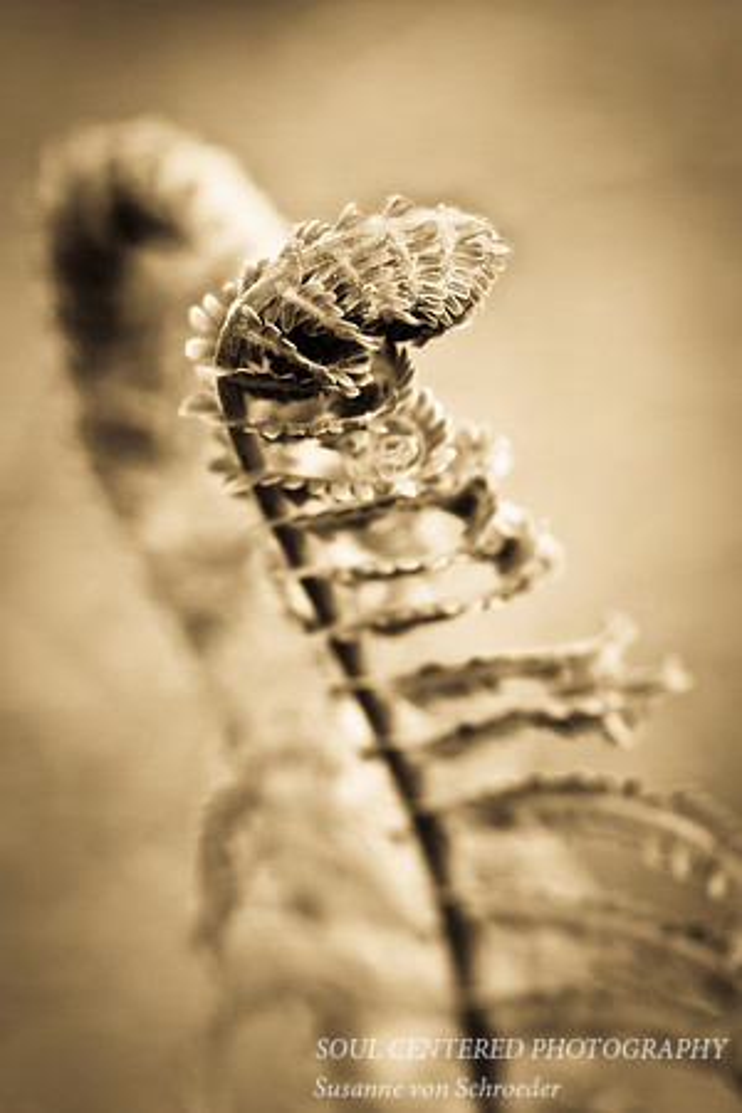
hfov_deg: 8.7
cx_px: 371
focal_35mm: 158
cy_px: 556
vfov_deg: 13.0
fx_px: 4869
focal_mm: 105
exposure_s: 1/90
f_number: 5.6
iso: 200
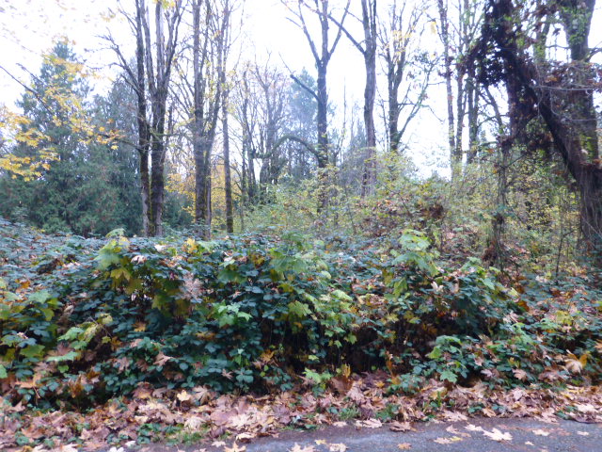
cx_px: 301
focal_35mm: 24
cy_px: 226
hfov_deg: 71.6
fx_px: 417
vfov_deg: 56.8
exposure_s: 1/60
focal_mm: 4.3
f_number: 3.3
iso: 250
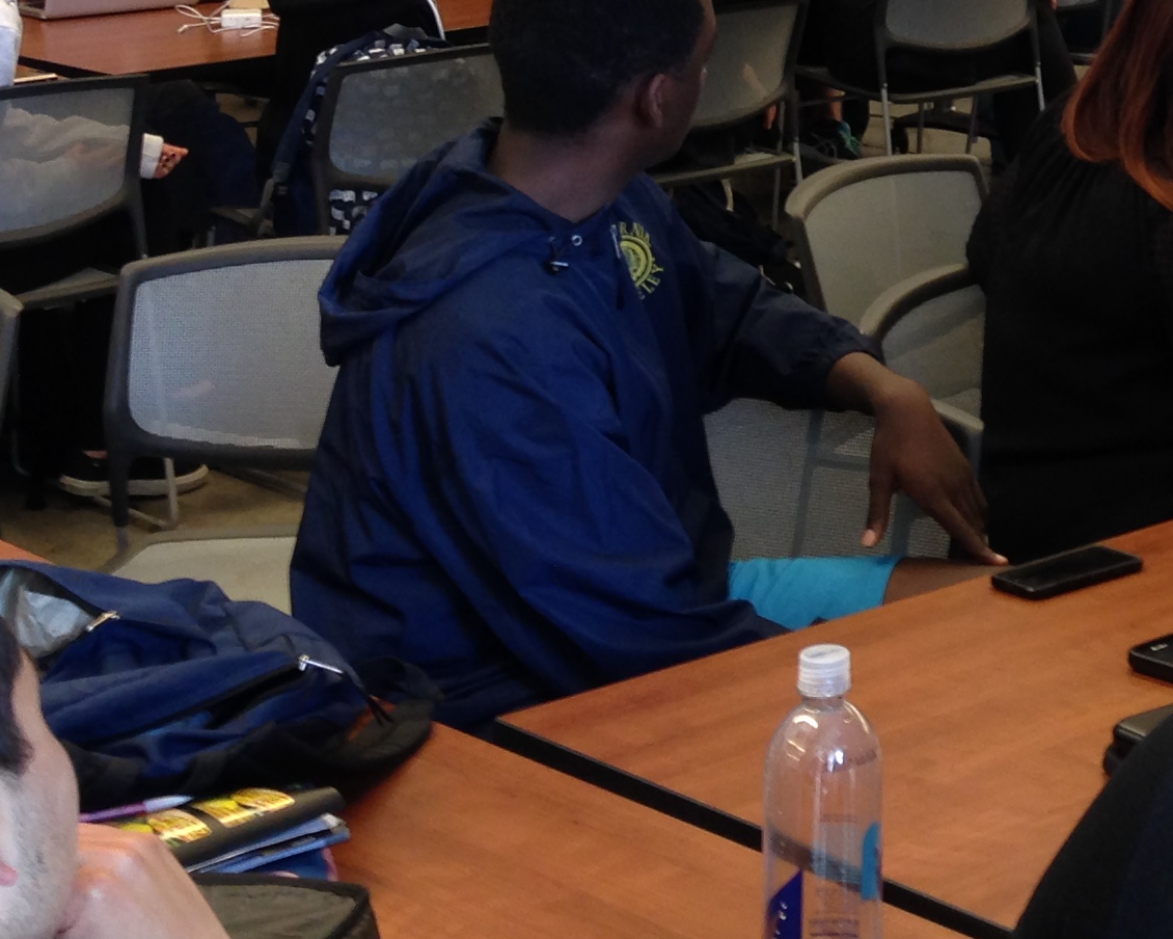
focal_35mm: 93
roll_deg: +0.9
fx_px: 3229
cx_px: 1430
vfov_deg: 16.1
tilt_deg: -7.4
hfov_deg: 19.3
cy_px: -86
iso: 64
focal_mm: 4.12
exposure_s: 1/20
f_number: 2.4
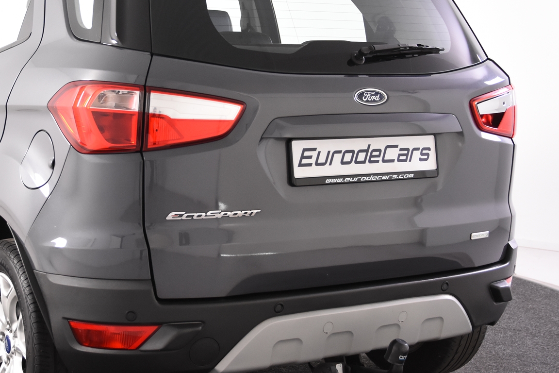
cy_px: 162
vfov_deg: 20.9
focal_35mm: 65
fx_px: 1009
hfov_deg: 30.7
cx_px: 180
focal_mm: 26
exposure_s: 1/60
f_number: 4
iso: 1600
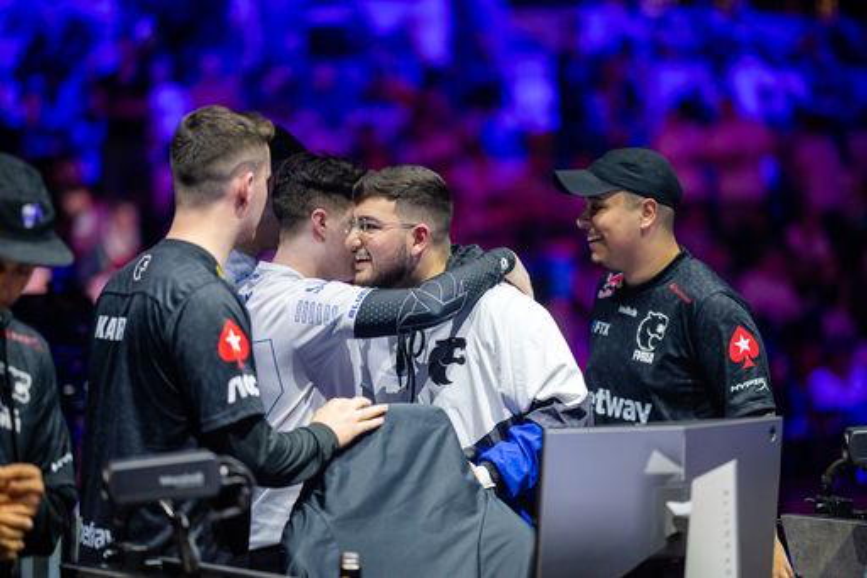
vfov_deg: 10.2
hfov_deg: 15.2
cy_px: 289
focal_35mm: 135
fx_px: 3250
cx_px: 434
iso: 2000
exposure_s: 1/400
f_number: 1.8
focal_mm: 135
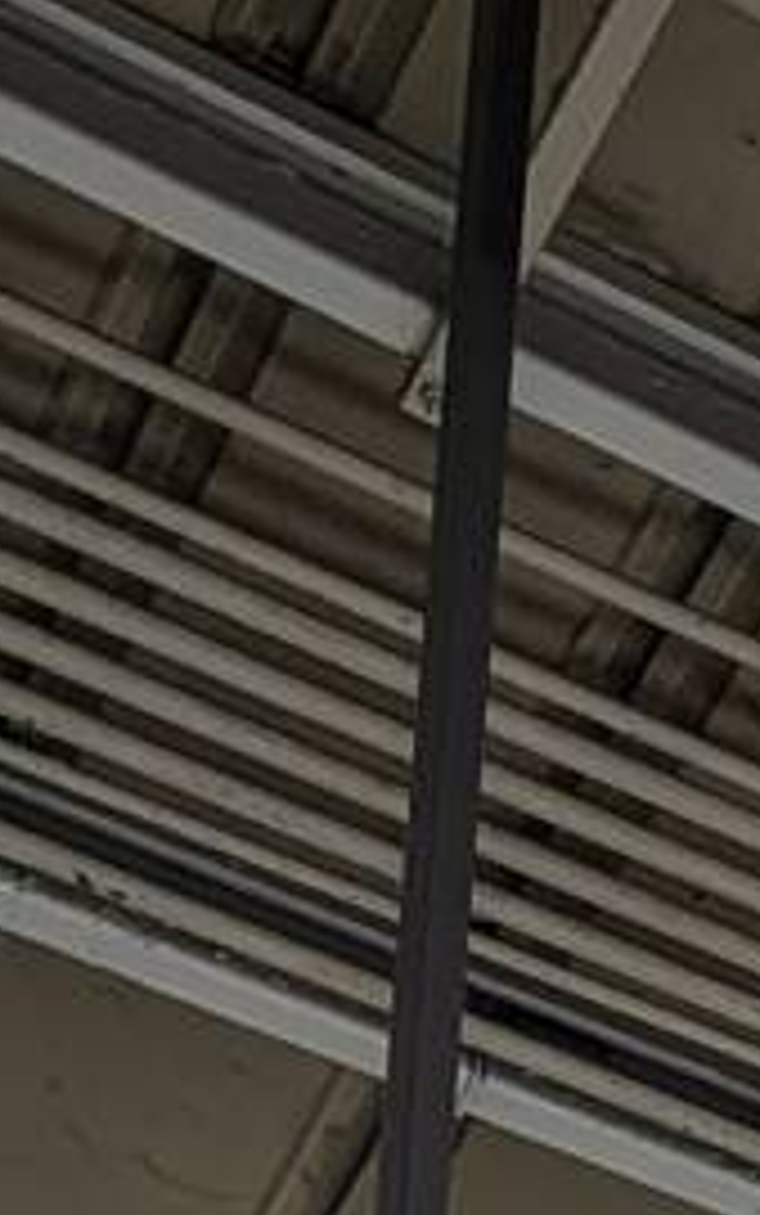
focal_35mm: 151
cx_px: 1630
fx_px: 4999
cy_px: 2948
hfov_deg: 8.2
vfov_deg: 11.4
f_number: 1.68
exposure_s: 1/120
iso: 37
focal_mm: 6.9
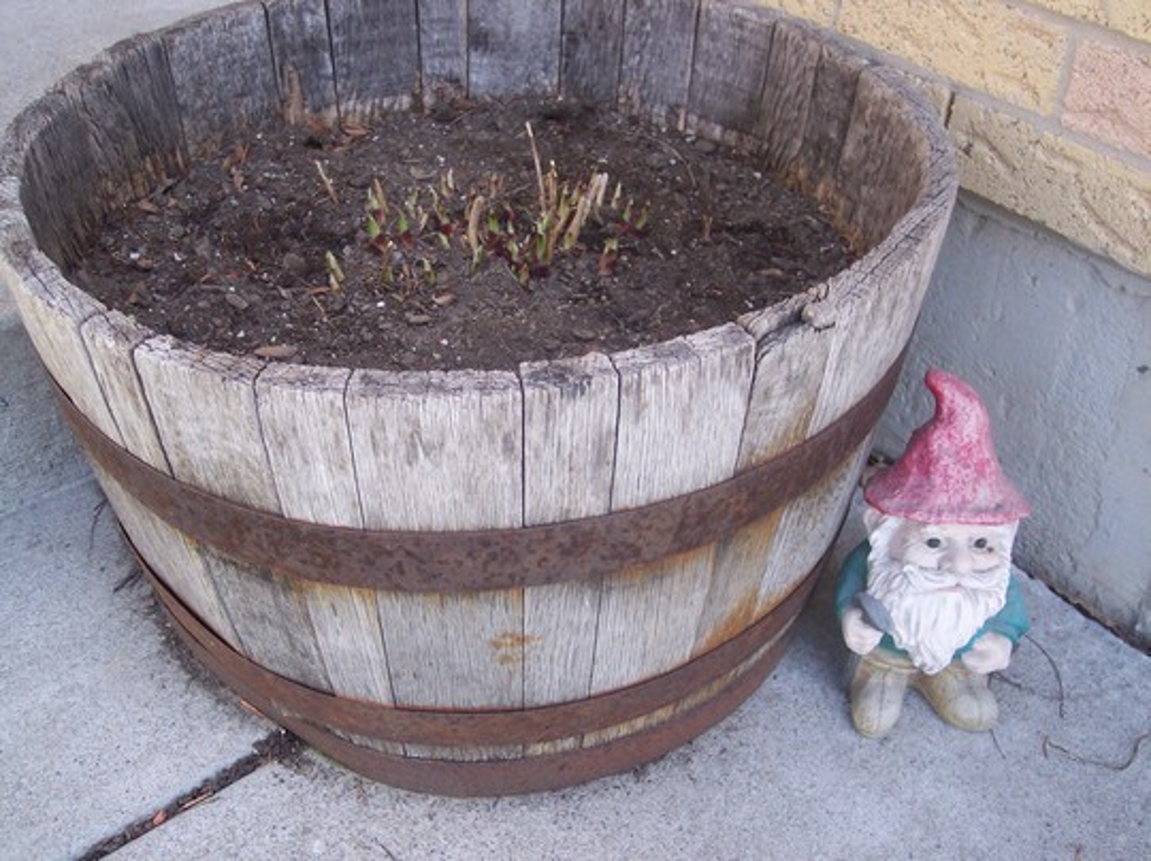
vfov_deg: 37.7
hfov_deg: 49.0
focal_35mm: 38
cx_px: 576
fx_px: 1262
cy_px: 430
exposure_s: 1/180
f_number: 2.8
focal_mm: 8
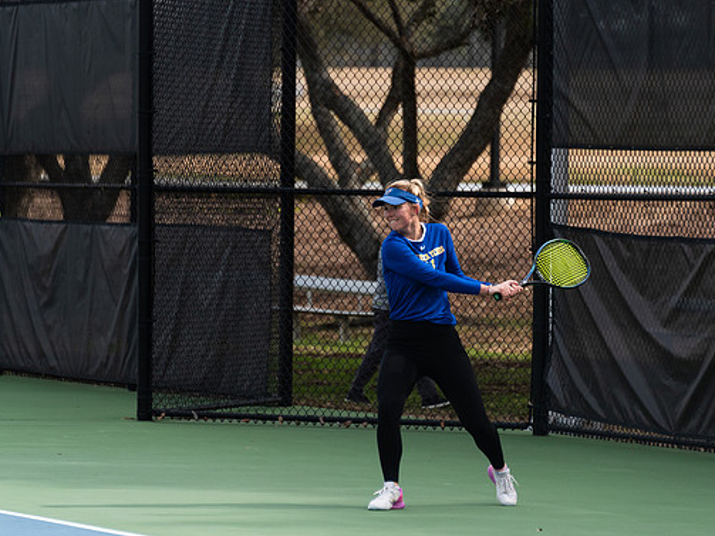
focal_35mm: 255
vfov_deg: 5.8
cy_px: 275
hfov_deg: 7.8
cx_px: 411
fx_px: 5266
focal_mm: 210
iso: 640
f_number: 5.6
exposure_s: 1/2500
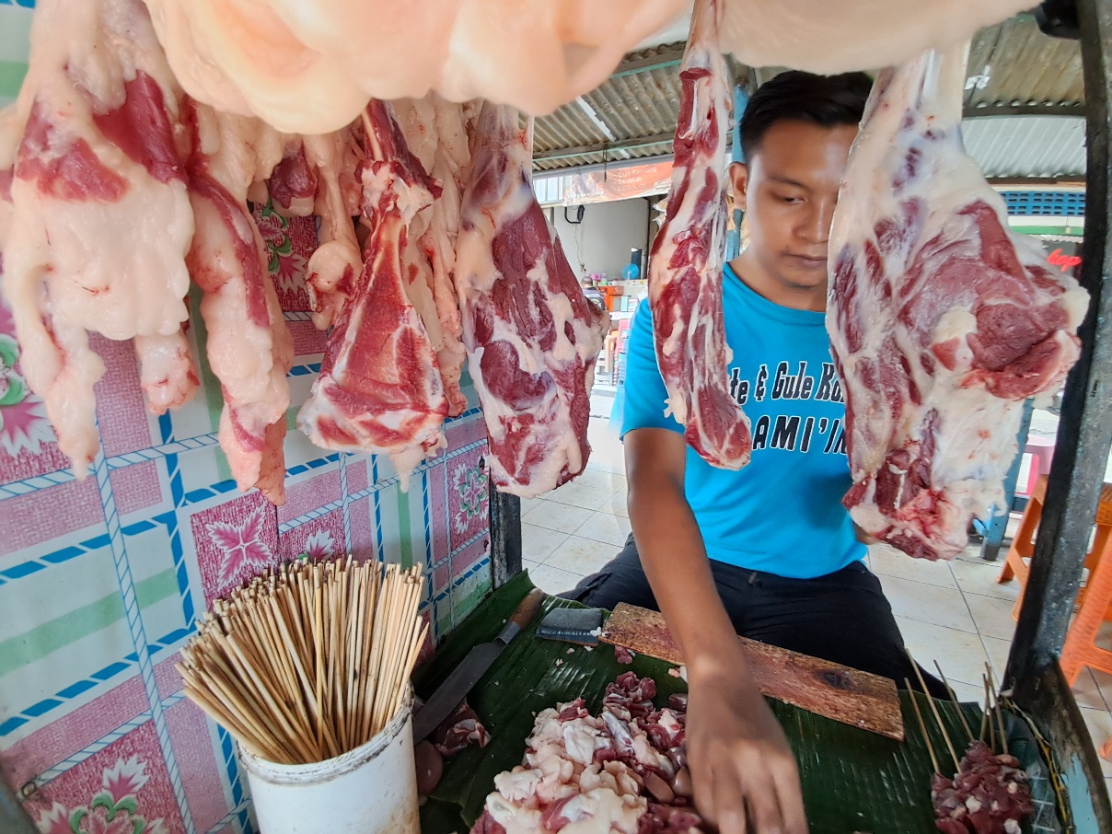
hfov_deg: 94.5
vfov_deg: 78.1
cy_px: 417
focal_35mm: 16
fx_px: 514
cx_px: 556
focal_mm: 1.64
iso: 250
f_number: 2.2
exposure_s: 1/50
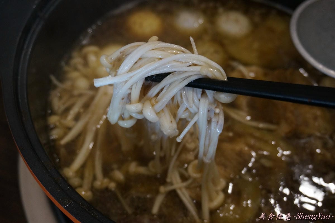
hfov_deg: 42.4
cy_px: 112
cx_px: 168
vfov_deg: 28.9
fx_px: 432
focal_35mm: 46
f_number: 5
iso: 1600
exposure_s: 1/60
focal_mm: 31
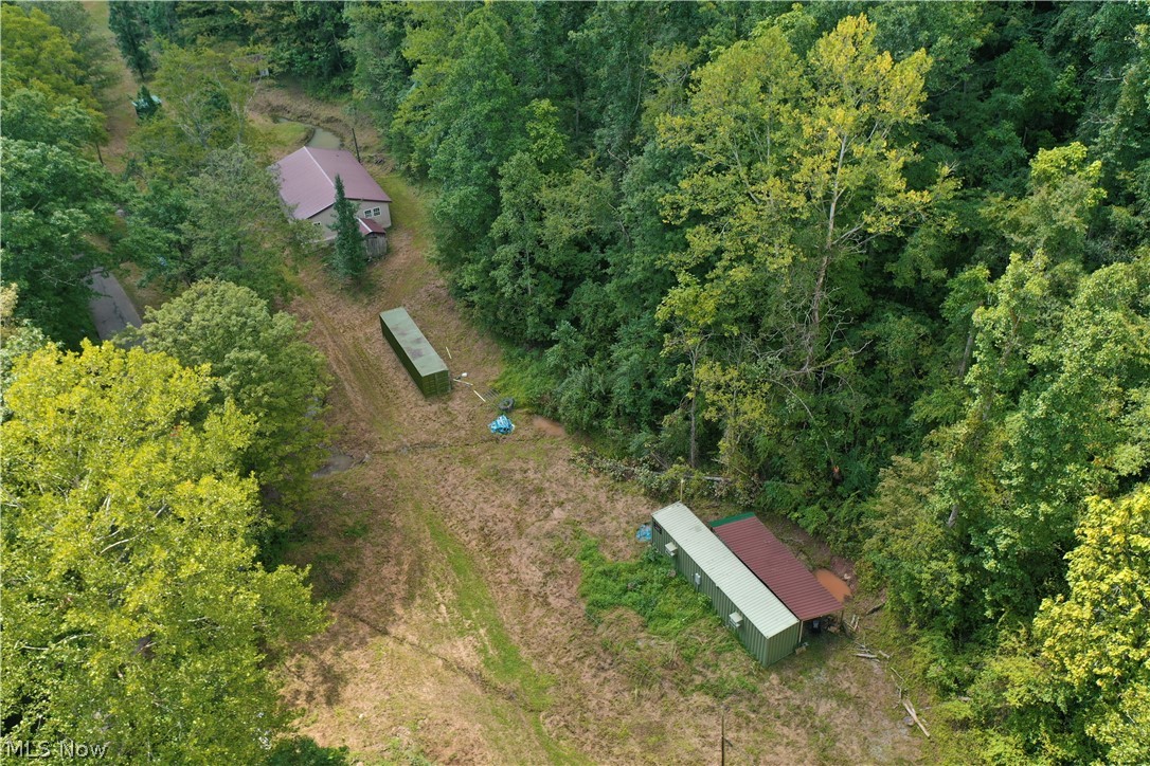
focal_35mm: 28
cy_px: 383
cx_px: 575
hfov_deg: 65.5
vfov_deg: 46.4
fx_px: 894
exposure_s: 1/100
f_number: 3.5
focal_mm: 10.26
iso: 100
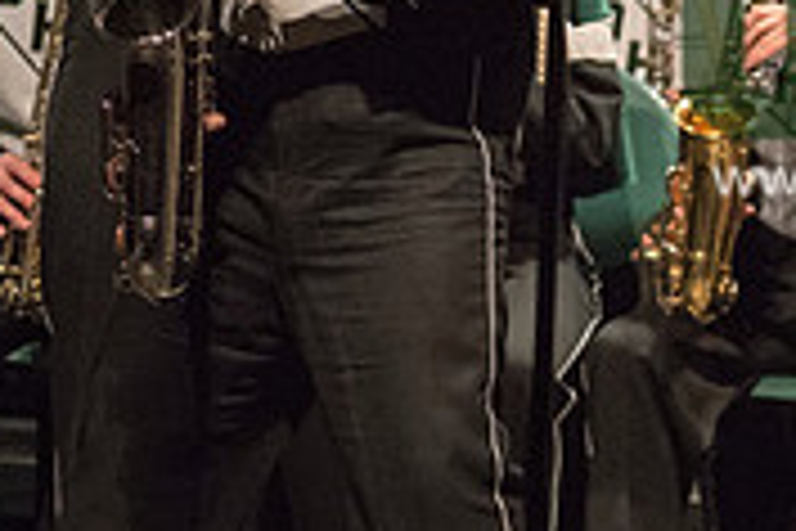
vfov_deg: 1.4
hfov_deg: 2.1
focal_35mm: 985
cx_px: 1021
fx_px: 21778
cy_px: 20
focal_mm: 300
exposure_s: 1/500
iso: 4000
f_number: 2.8
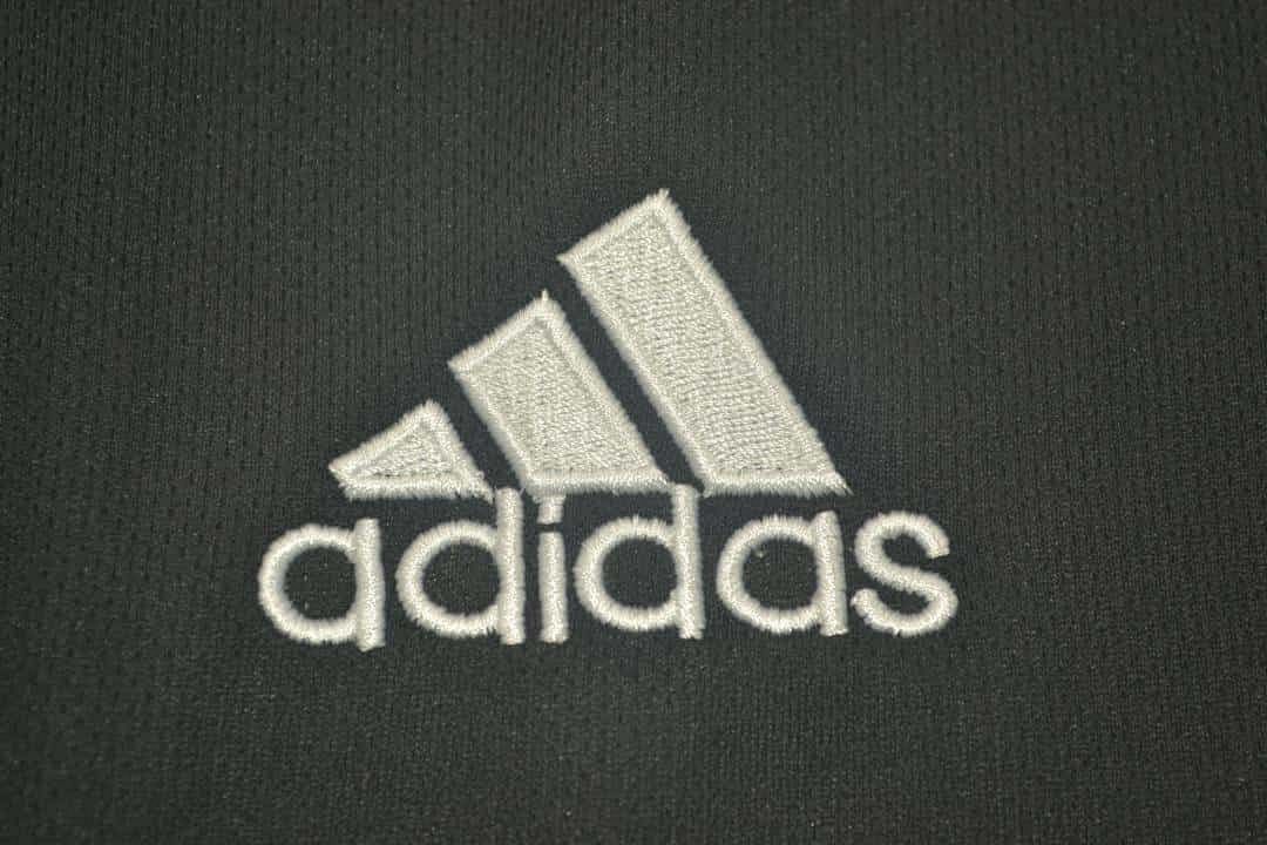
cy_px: 422
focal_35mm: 82
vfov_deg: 16.6
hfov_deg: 24.6
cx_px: 634
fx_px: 2903
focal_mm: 55
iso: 200
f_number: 5.6
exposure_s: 1/60
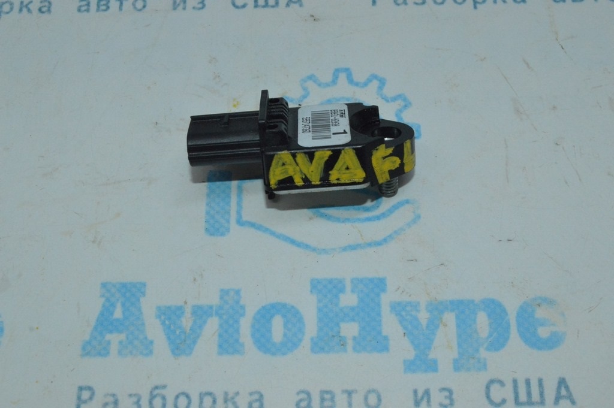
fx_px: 869
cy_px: 204
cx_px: 307
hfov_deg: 38.9
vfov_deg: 26.4
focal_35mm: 51
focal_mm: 34
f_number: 16
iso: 3200
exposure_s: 1/200
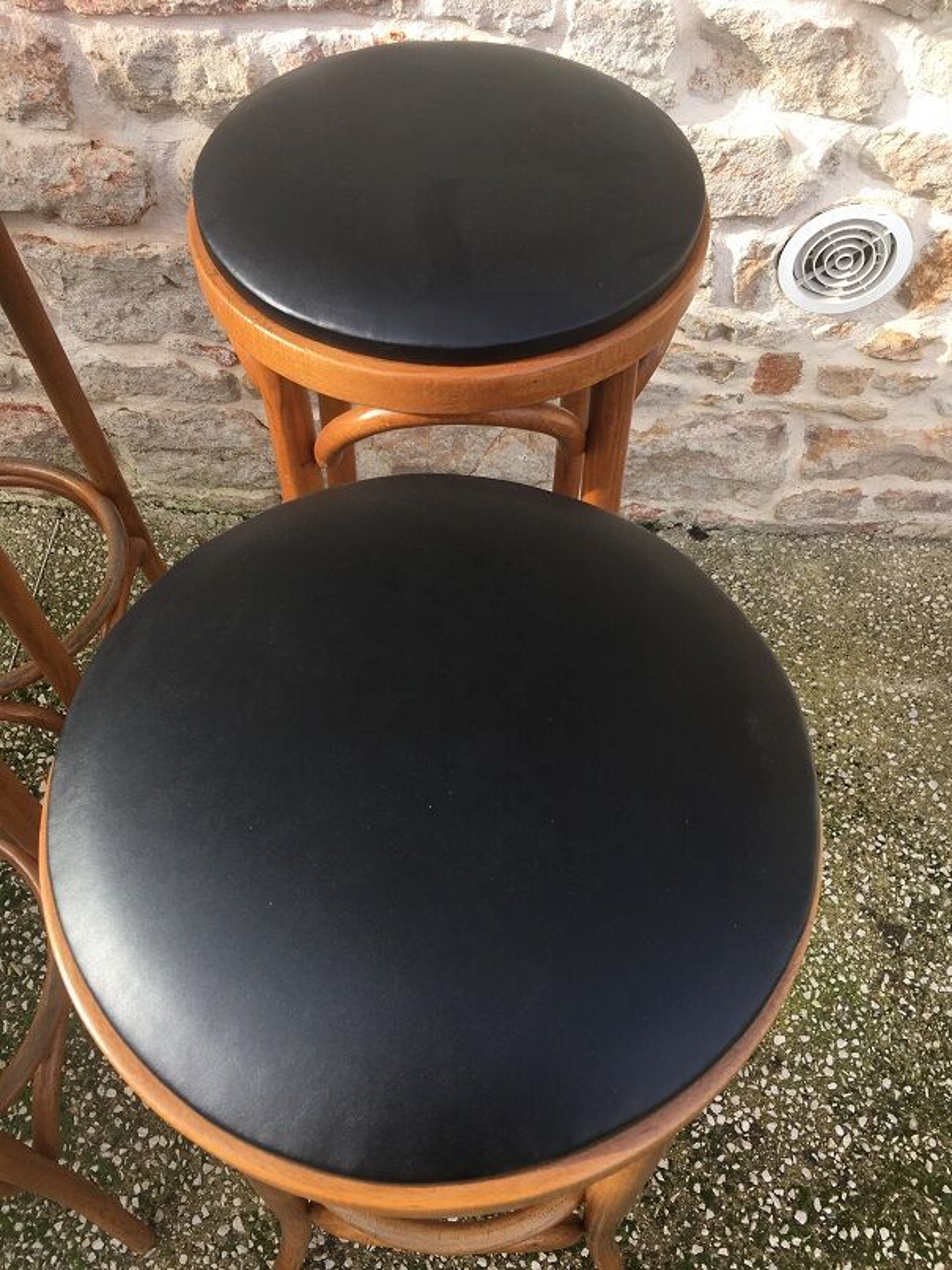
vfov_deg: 61.7
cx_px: 476
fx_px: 1064
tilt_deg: -54.4
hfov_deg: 48.2
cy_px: 635
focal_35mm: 29
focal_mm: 4.15
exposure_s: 1/272
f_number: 2.2
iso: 25
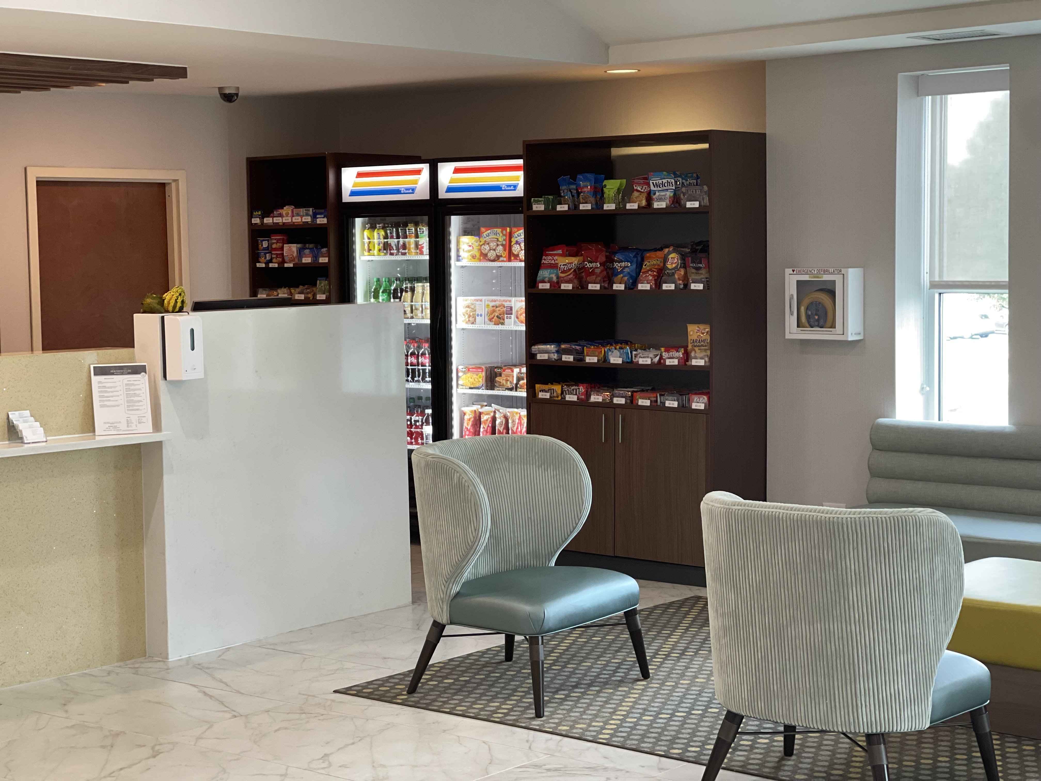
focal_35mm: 64
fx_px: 1925
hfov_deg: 30.3
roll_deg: +1.1
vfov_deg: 22.9
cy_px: 390
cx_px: 520
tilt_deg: -5.5
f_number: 2.2
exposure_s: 1/40
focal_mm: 7.5
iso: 160
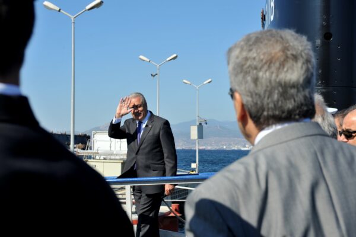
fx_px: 692
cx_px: 178
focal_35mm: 70
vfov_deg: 19.5
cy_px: 118
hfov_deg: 28.8
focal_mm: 70
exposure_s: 1/320
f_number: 11
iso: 200
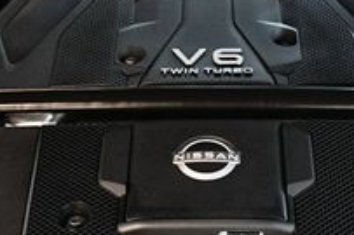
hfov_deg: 23.9
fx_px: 835
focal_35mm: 85
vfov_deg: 16.0
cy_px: 179
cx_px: 211
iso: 4000
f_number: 3.5
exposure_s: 1/60
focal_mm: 18
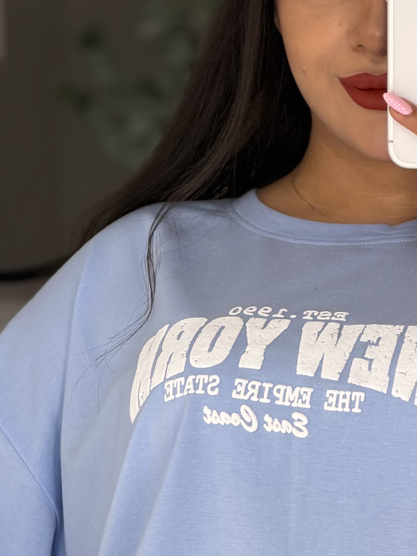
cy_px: 436
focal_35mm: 257
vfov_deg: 7.7
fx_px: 4128
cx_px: 259
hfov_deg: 5.8
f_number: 2.8
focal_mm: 16.89
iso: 50
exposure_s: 1/100
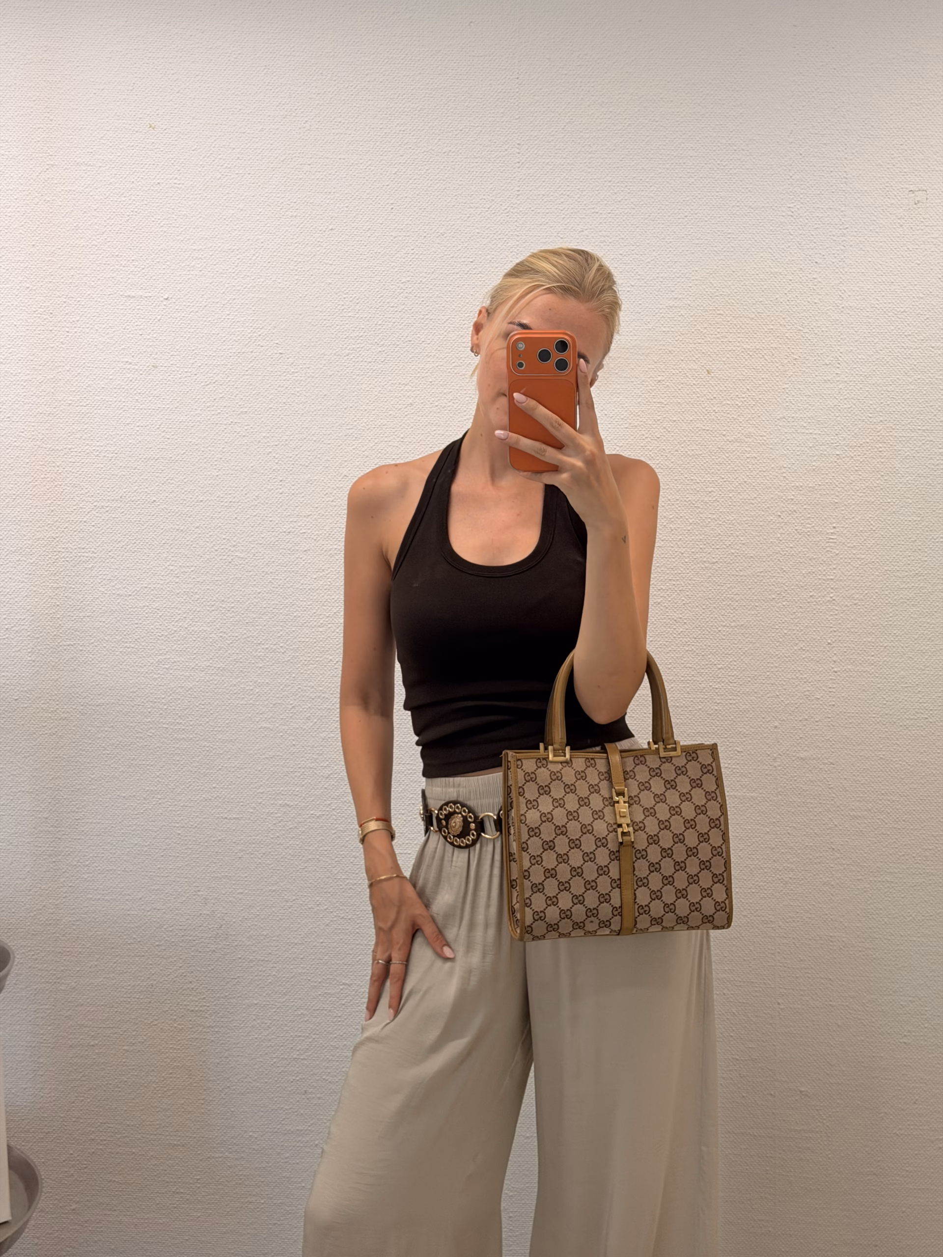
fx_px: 1743
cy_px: 628
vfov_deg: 39.7
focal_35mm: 48
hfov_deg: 30.3
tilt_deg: -12.4
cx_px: 472
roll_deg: -0.2
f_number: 1.78
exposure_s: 1/50
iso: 50
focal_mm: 6.76
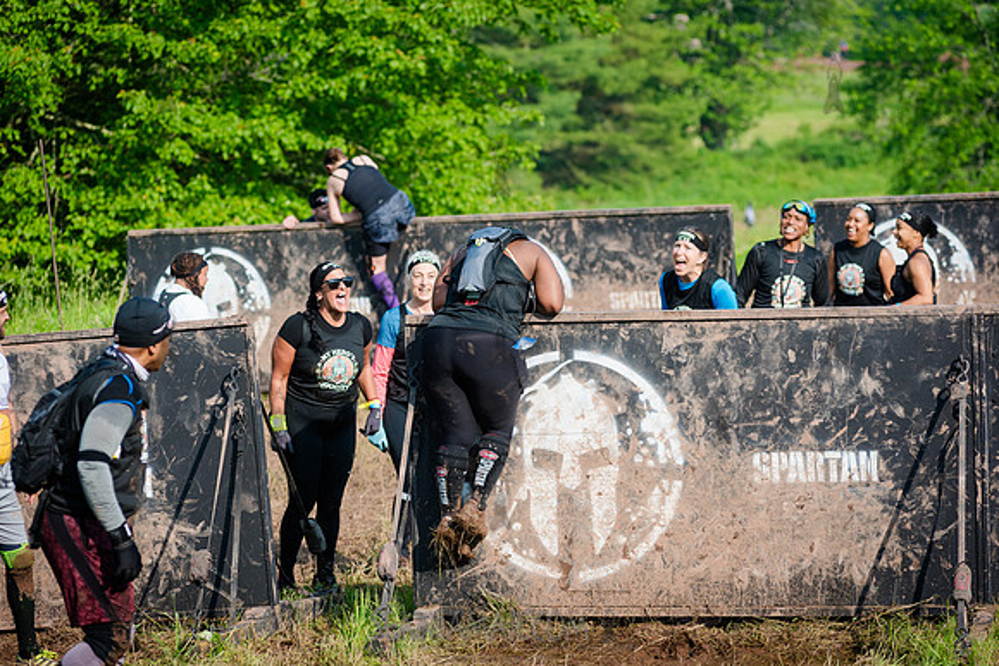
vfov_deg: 9.4
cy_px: 333
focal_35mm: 146
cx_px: 500
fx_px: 4060
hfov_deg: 14.0
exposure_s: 1/1000
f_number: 4.5
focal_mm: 145
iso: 250
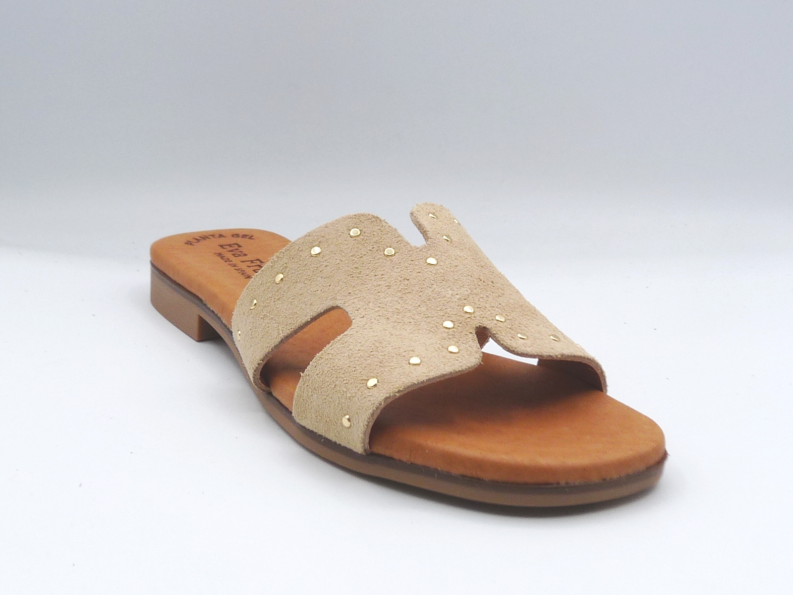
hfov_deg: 38.2
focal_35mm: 50
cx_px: 396
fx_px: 1145
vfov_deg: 29.1
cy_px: 298
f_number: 5
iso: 100
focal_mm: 4.9
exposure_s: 1/200
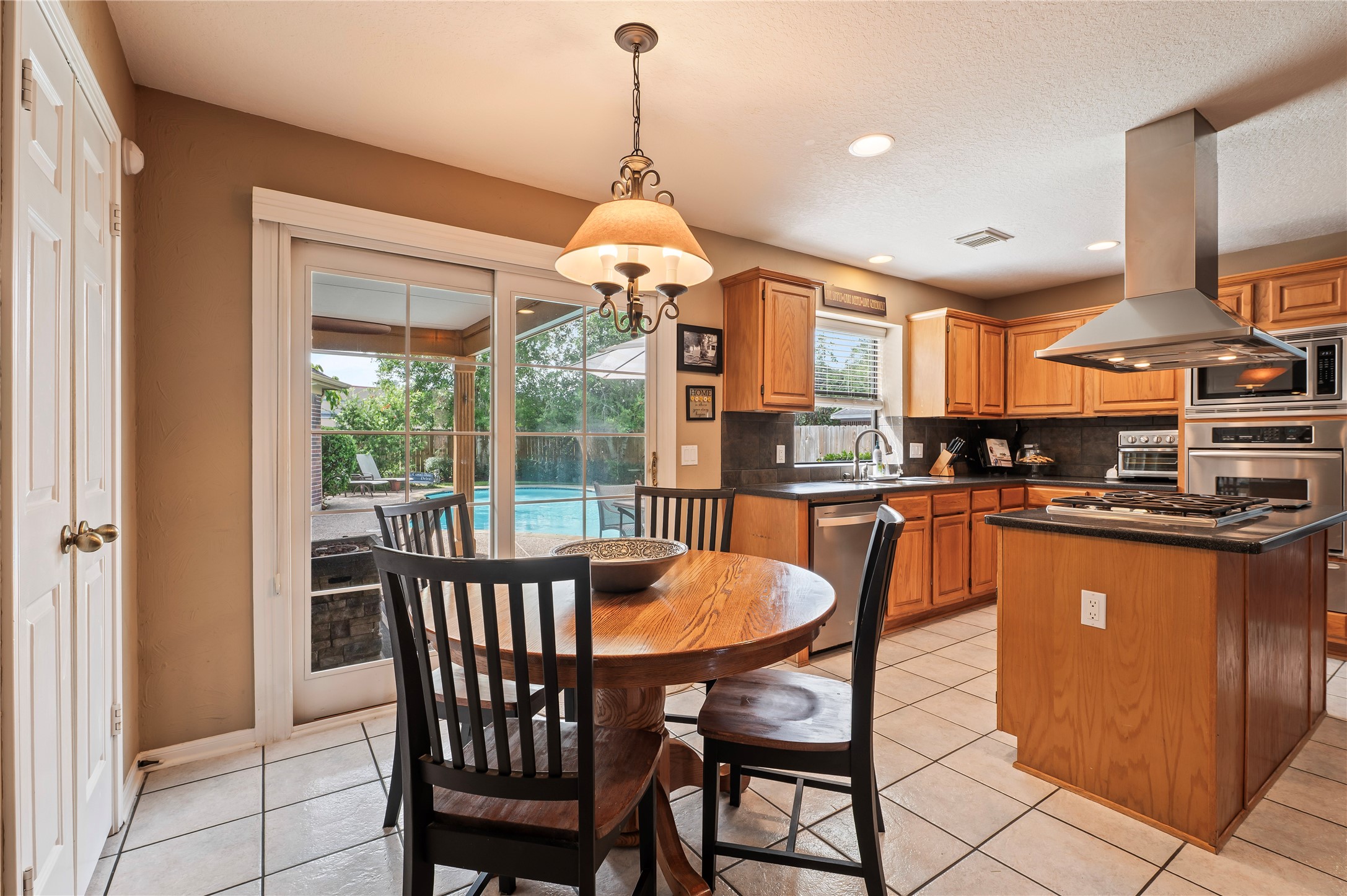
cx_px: 674
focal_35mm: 16
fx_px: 598
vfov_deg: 73.7
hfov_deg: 96.8
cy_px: 448
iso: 125
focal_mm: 16
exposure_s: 1/5
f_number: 6.3
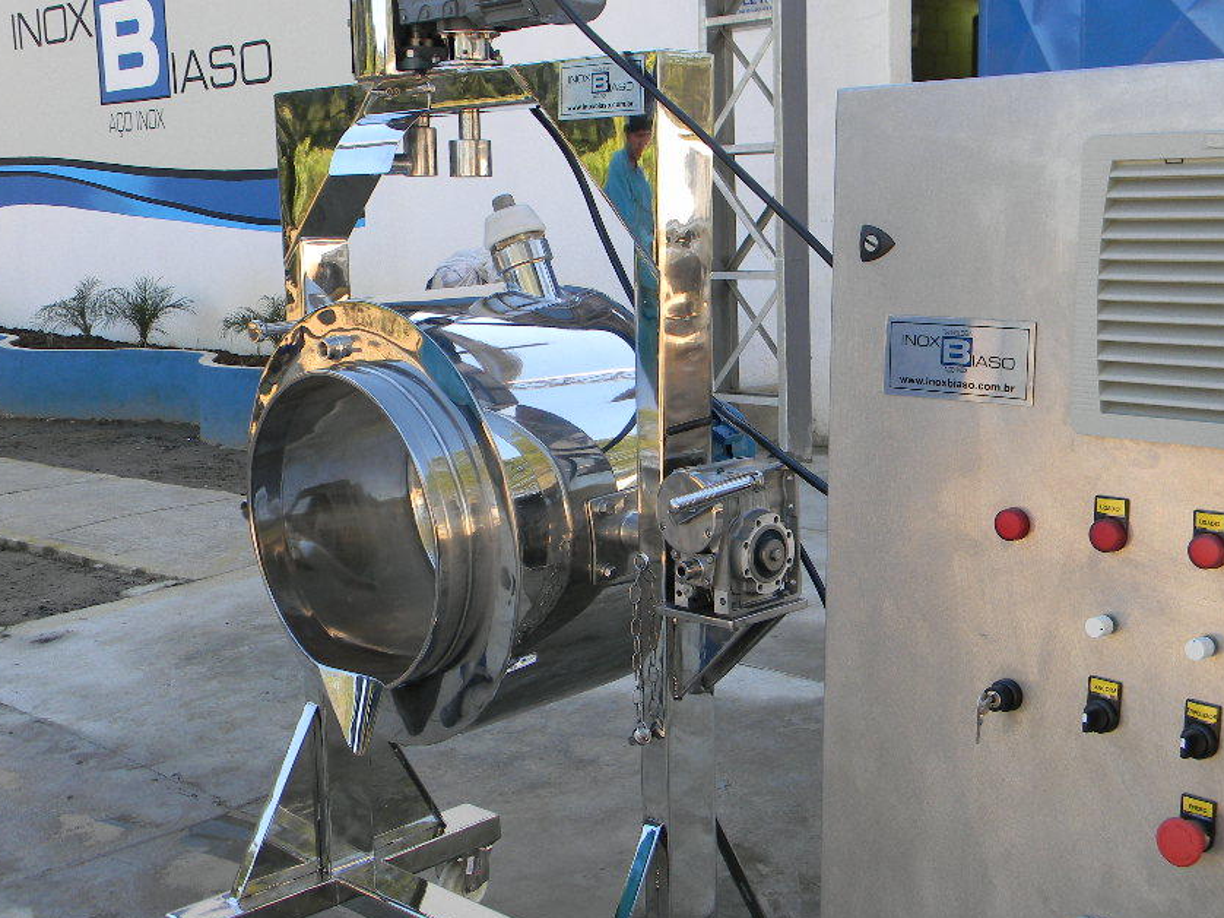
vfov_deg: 32.9
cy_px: 433
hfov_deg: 42.9
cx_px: 586
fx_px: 1555
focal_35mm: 44
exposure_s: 1/130
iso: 80
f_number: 3.7
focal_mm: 6.4
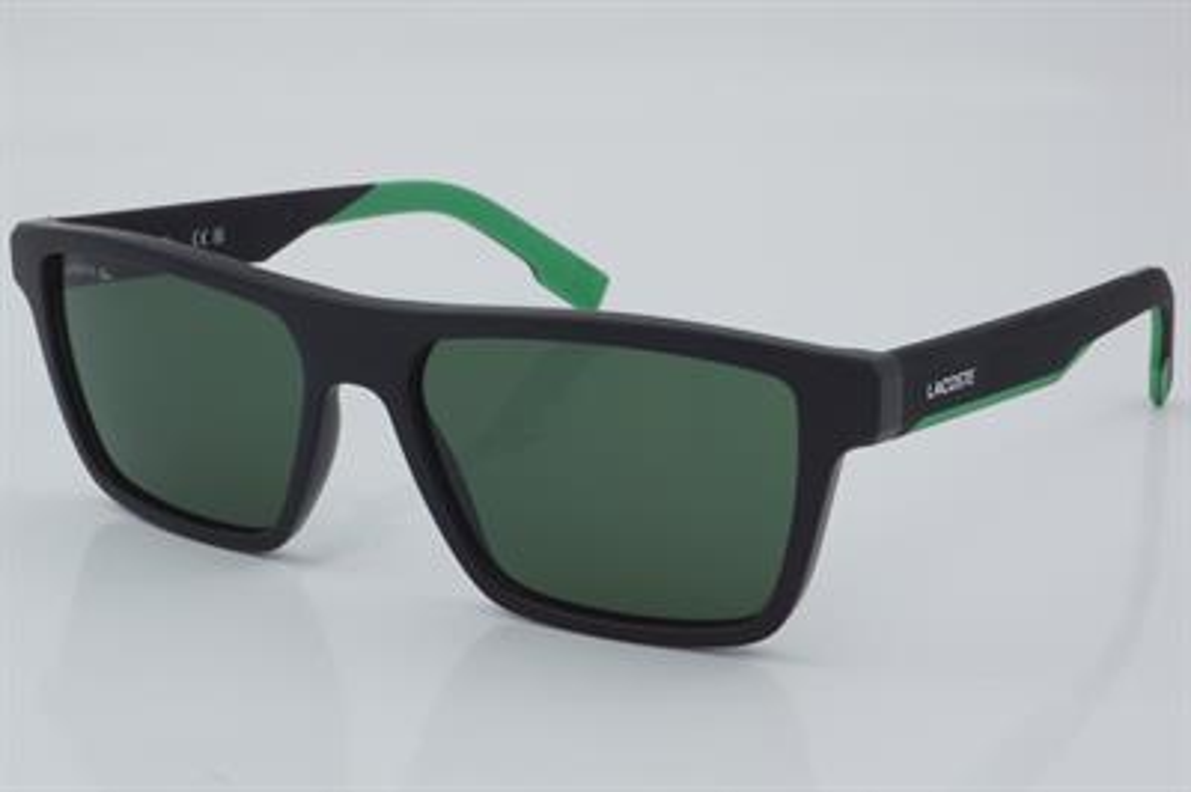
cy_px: 396
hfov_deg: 27.0
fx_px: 2479
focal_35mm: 75
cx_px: 596
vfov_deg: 18.2
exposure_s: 1/4
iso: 100
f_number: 32
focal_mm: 50
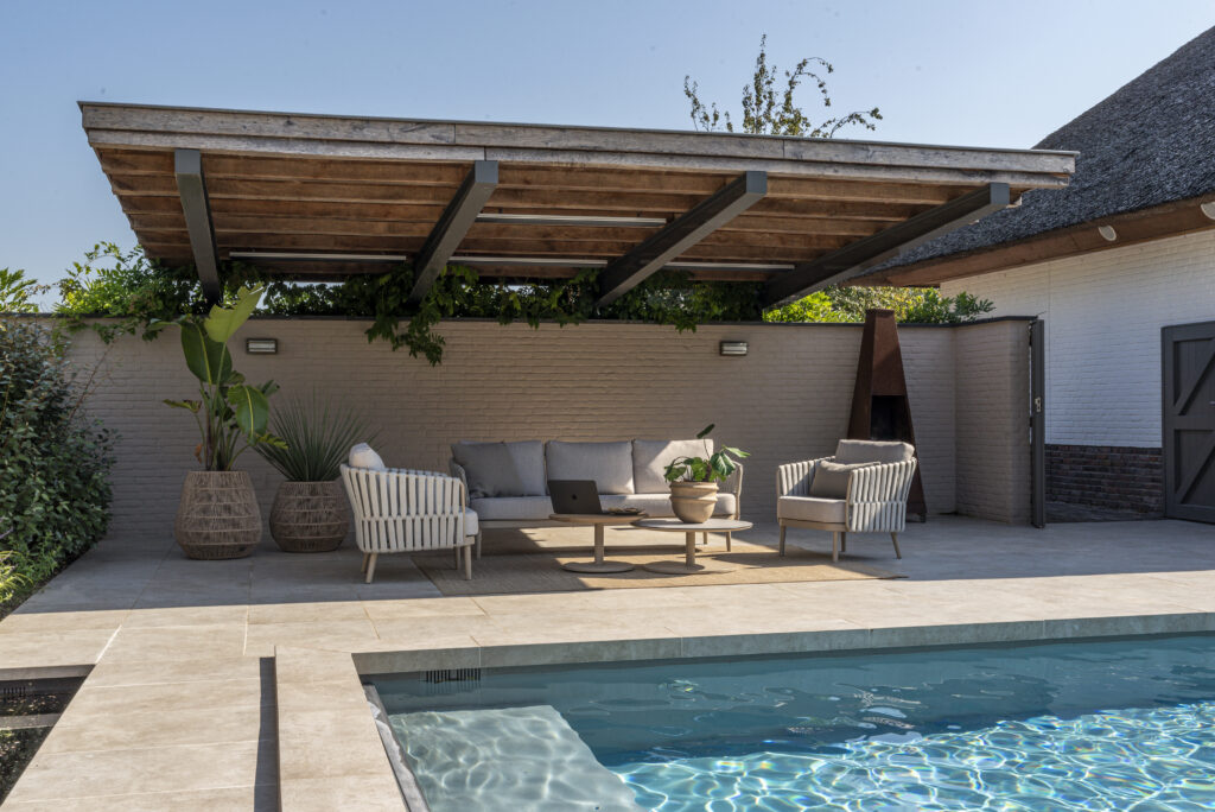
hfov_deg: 48.4
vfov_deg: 33.4
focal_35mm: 40
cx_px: 608
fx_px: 1351
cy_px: 406
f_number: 16
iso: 320
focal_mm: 40
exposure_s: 1/160
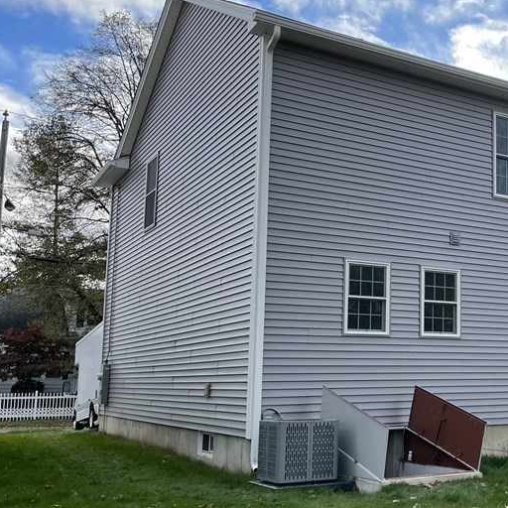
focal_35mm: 46
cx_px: 488
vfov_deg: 36.8
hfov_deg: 34.1
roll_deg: +0.2
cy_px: 271
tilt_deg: +6.8
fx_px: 764
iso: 32
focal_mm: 5.1
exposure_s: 1/916
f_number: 1.6
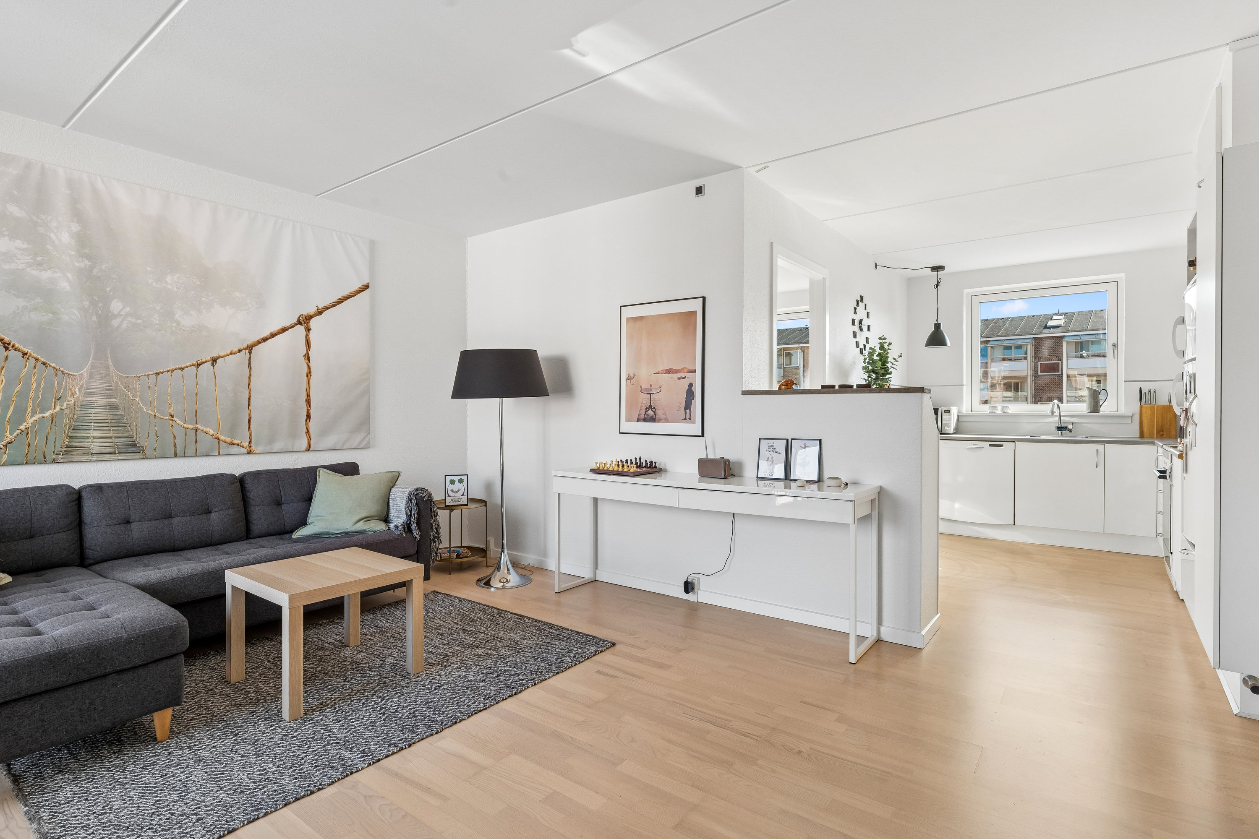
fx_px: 629
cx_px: 630
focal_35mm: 18
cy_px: 420
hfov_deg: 90.0
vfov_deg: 67.4
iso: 800
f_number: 11
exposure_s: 1/40
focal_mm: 18
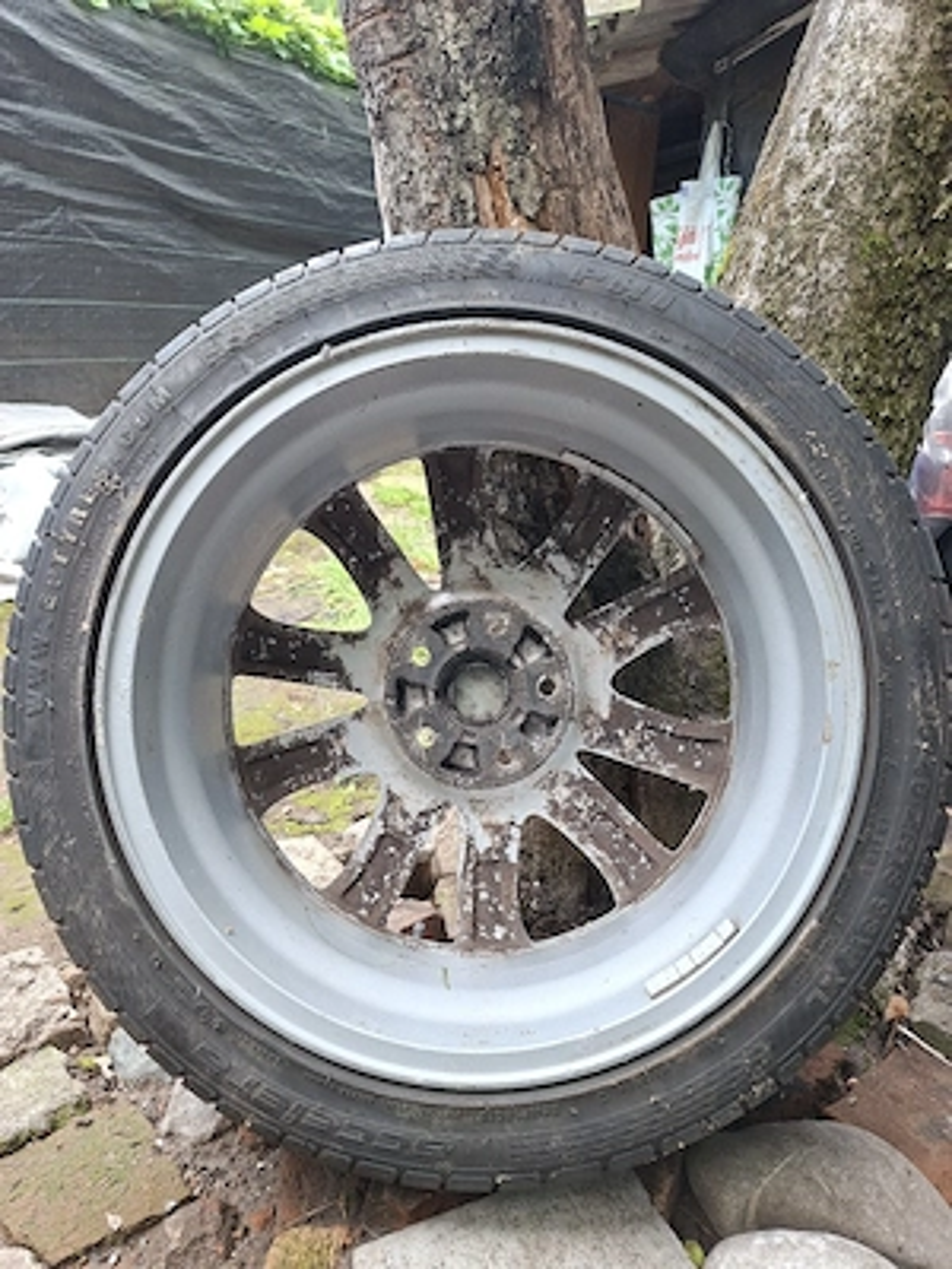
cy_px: 634
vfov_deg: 73.9
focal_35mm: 23
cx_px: 476
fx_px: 843
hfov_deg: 58.9
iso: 100
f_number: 1.8
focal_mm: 5.54
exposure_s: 1/100
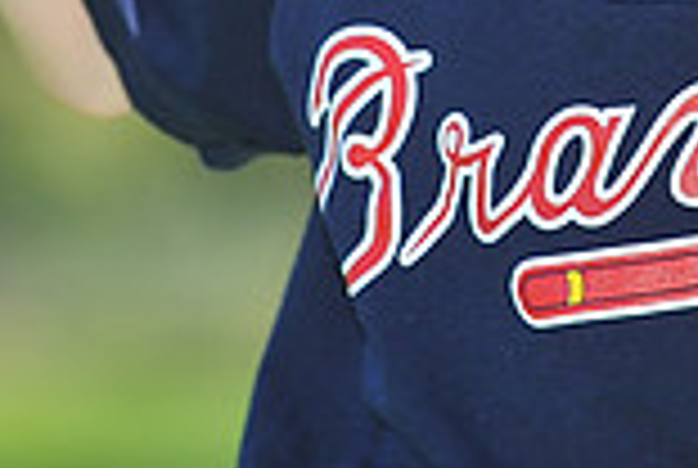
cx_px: 545
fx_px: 14492
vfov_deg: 1.8
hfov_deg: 2.8
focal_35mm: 746
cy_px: -392
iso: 200
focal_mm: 200
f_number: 4.5
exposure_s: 1/1000
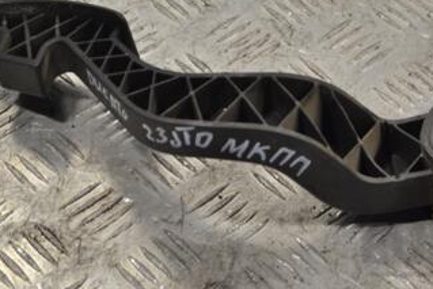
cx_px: 337
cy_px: 62
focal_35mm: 127
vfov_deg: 10.8
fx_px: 1527
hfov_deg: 16.0
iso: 400
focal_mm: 45
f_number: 5.3
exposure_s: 1/100
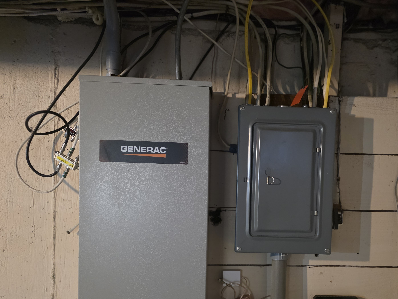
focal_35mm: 33
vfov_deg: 42.2
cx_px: 254
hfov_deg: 54.6
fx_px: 379
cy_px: 206
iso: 1250
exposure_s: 1/40
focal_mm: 6.3
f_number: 1.7
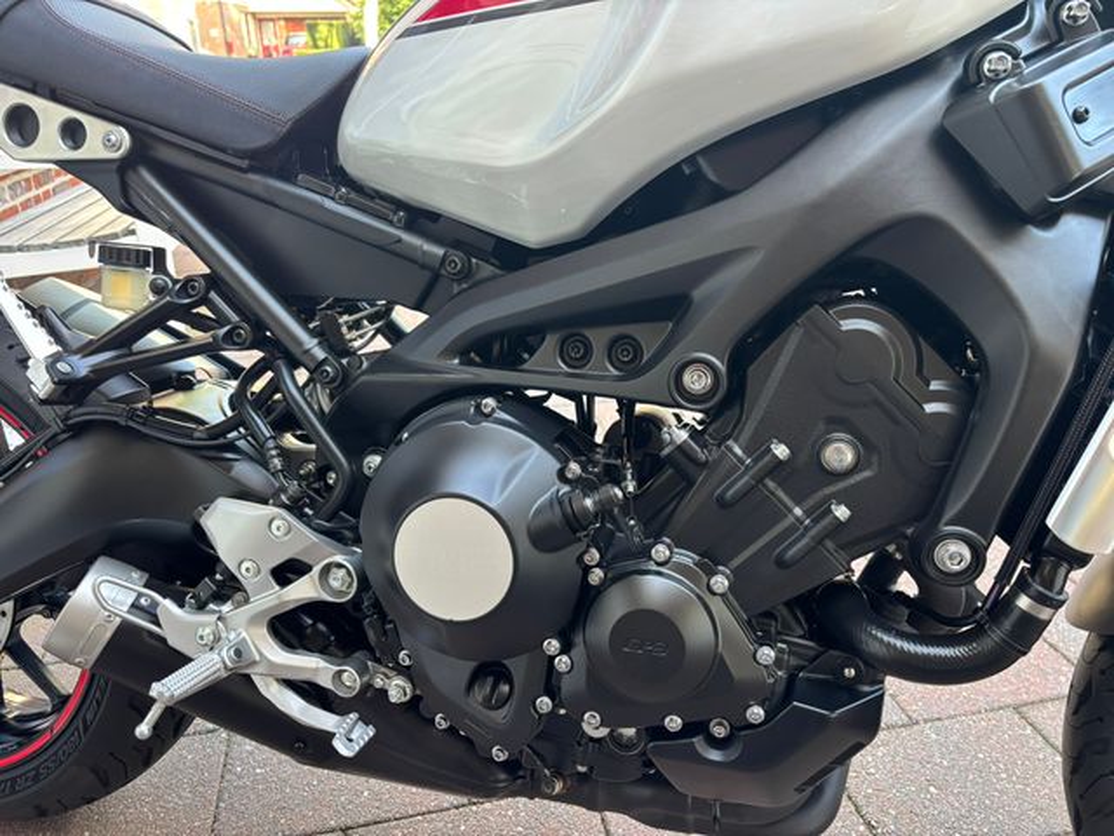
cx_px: 557
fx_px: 837
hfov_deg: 67.3
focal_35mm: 26
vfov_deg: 53.1
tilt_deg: -23.5
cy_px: 418
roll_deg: +1.4
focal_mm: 5.96
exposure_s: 1/89
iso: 125
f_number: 1.6
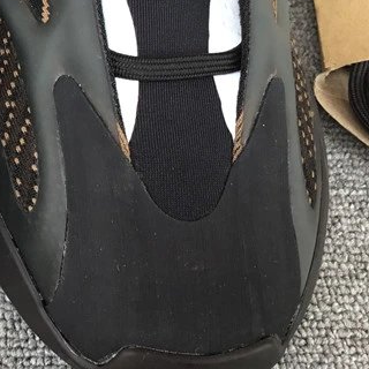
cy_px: 76
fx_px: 929
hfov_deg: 21.2
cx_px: -53
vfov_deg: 22.2
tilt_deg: -54.0
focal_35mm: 77
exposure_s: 1/120
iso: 32
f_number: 2.4
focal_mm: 3.3
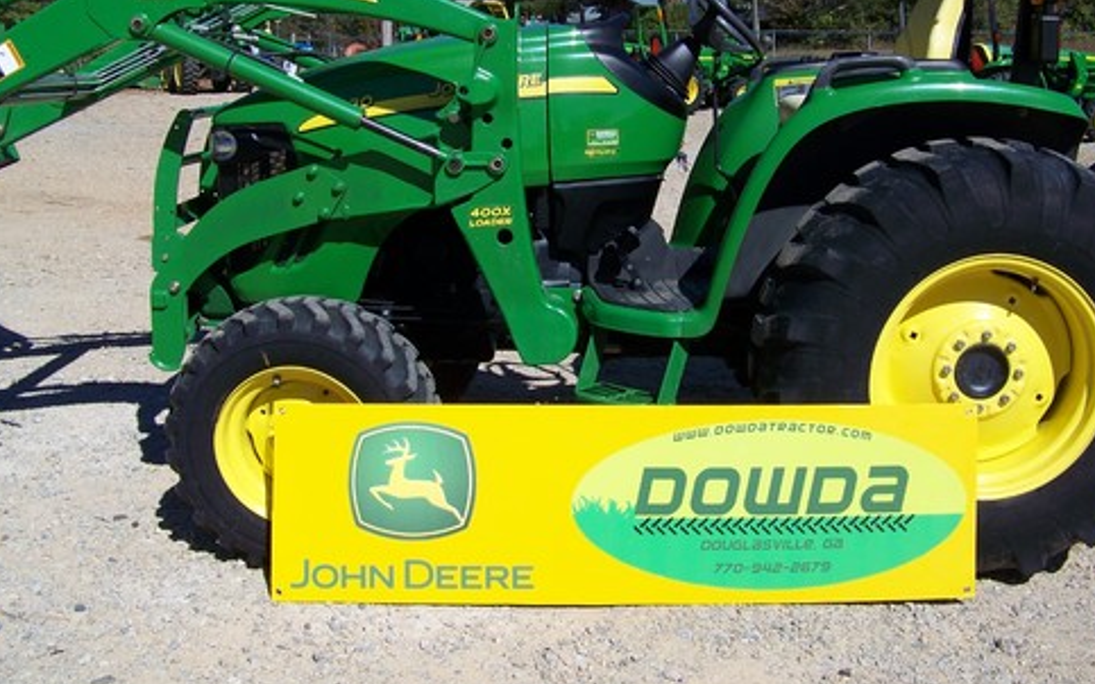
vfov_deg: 29.7
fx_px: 1283
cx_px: 585
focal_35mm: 43
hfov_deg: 46.2
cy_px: 233
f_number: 4
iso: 64
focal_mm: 5.85
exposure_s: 1/800
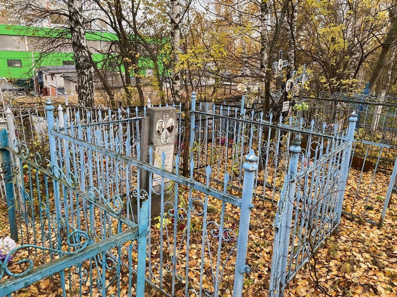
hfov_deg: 67.3
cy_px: 148
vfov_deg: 53.1
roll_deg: -3.6
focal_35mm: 26
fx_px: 298
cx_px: 198
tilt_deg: -17.1
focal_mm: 4.25
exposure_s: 1/121
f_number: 1.8
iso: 80
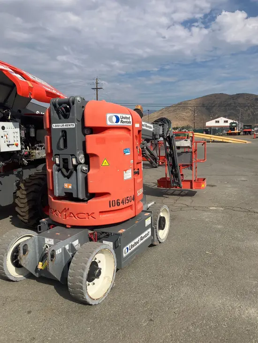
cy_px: 172
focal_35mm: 28
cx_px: 129
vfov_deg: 63.4
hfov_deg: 49.8
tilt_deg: -7.2
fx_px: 278
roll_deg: -0.4
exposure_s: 1/2857
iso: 32
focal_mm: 3.99
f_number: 1.8
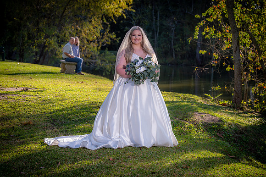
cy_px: 88
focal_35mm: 98
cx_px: 133
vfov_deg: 13.9
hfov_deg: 20.8
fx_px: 724
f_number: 5.6
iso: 100
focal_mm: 98
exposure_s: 1/125
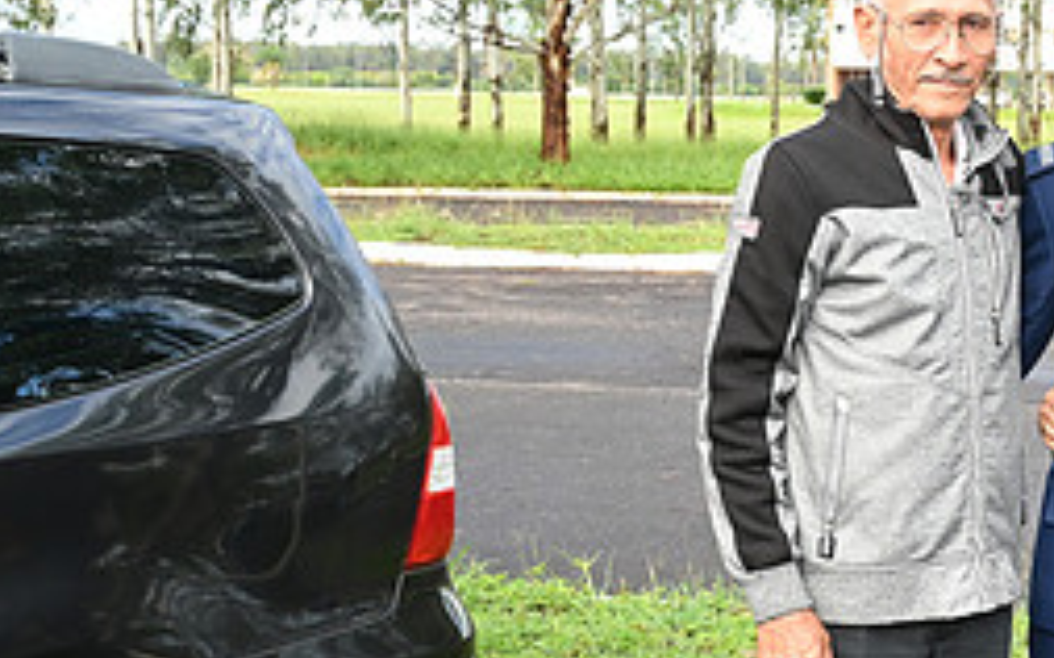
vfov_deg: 15.2
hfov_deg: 23.0
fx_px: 2463
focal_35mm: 86
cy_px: 481
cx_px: 1087
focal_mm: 24.5
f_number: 6.3
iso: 800
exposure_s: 1/250
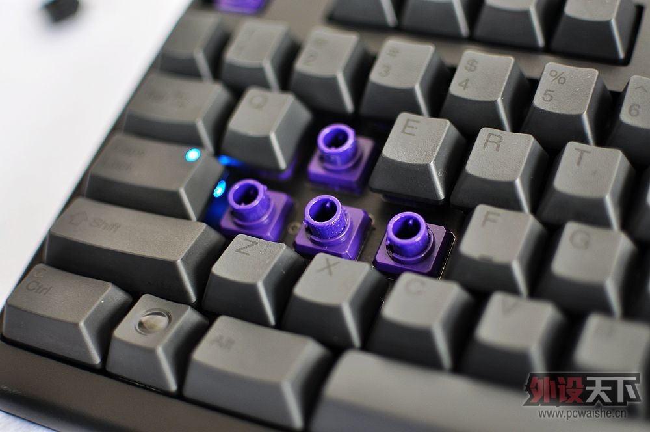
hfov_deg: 37.9
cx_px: 325
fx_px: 947
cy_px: 216
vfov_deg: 25.7
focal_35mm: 52
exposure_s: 1/30
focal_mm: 35
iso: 200
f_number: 1.8
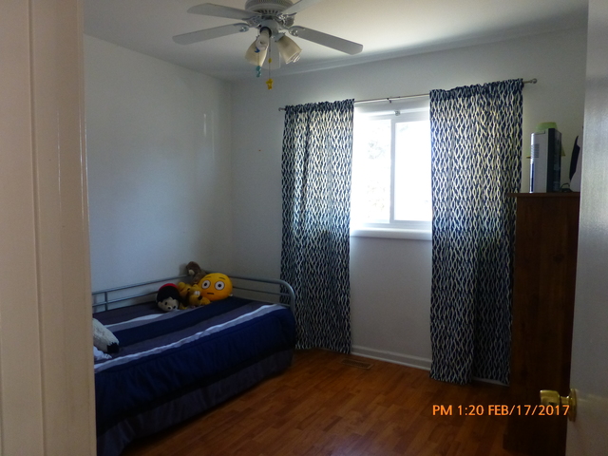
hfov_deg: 69.4
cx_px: 304
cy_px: 228
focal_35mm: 25
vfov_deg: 54.9
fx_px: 439
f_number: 3.3
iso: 400
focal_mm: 4.3
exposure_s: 1/50
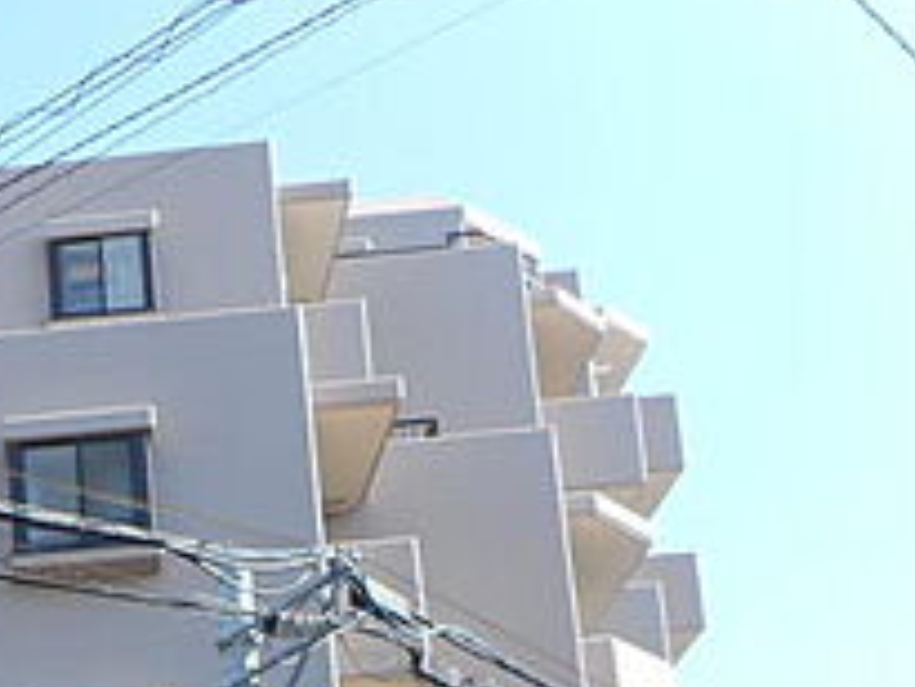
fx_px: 2063
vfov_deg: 17.2
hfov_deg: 22.3
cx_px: -281
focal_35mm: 78
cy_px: 1004
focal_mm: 4.5
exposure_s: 1/250
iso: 80
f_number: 3.7
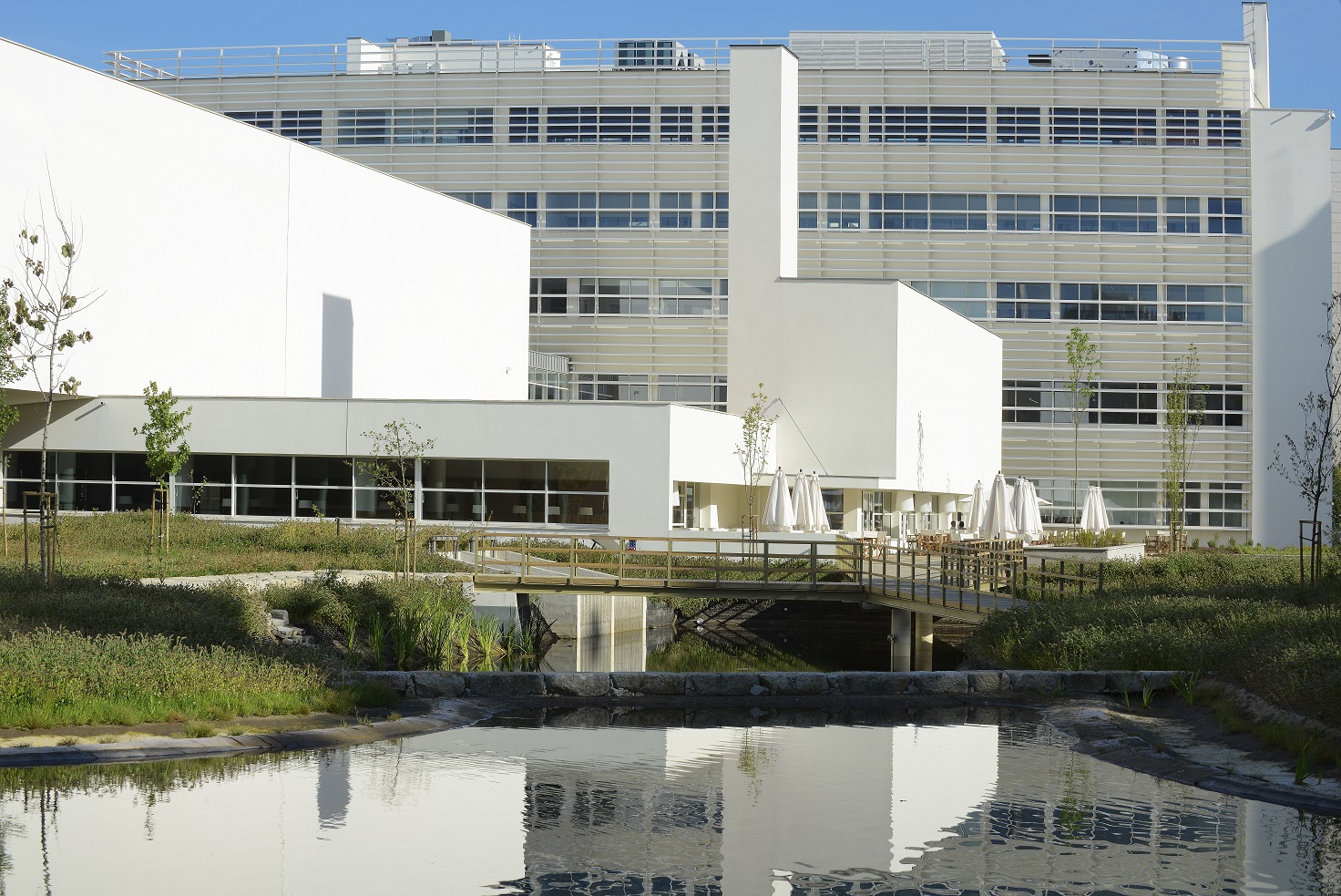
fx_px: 2609
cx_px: 670
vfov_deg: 19.5
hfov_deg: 28.8
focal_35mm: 70
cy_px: 448
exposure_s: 1/125
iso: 200
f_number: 16
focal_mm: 70
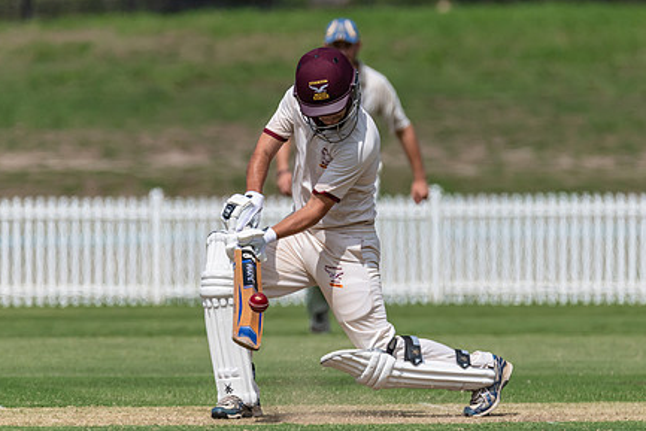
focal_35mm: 759
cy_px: 188
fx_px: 13624
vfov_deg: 1.8
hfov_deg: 2.7
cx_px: 344
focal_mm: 500
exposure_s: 1/5000
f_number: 6.3
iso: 500
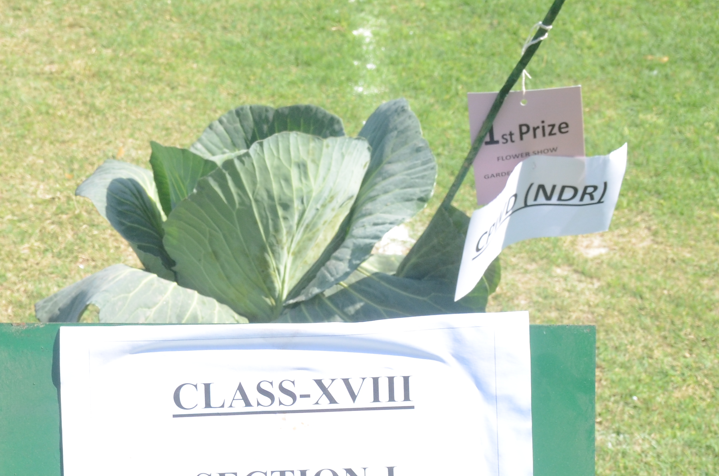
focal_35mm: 105
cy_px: 449
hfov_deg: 19.3
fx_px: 2093
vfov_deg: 12.9
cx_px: 172
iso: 400
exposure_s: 1/160
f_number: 13
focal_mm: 30
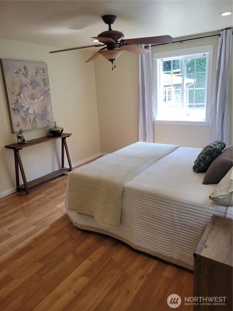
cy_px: 156
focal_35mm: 26
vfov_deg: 67.3
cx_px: 116
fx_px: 233
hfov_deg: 53.1
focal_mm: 5.4
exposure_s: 1/120
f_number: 1.8
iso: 80
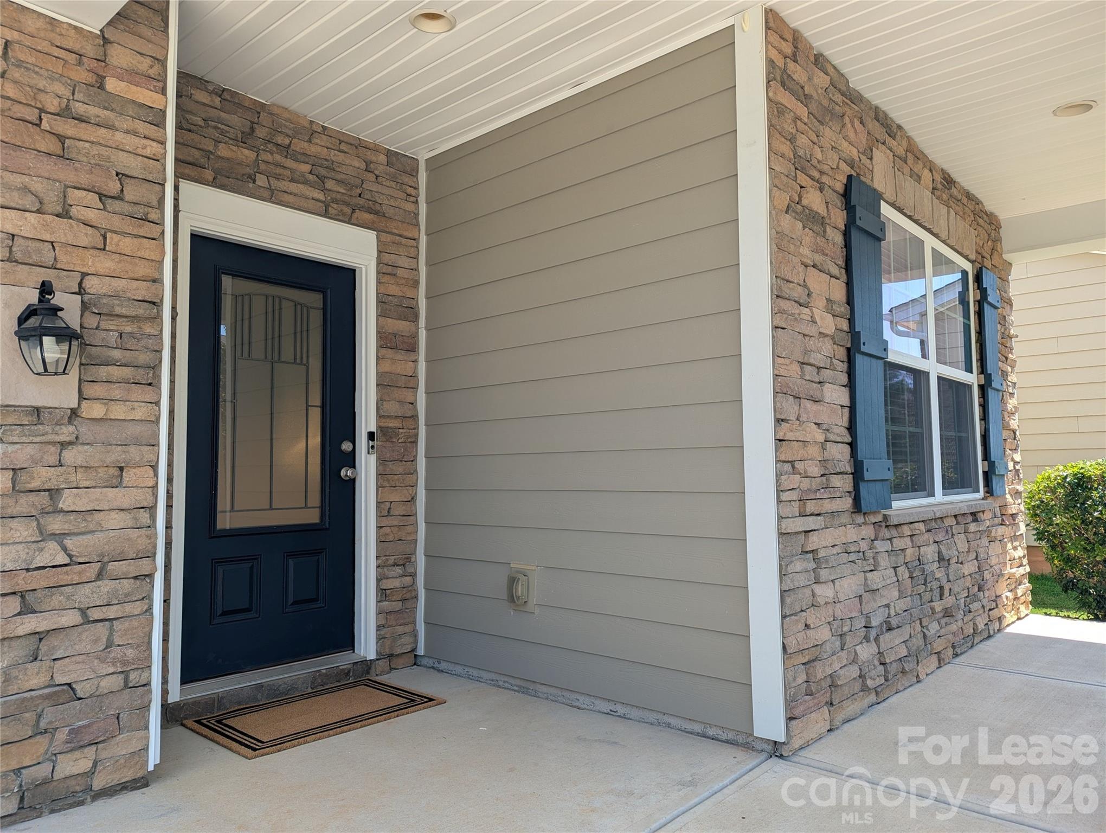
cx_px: 553
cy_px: 416
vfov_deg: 56.9
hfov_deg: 71.5
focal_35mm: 24
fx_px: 768
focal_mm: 6.81
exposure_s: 1/482
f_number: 1.85
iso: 41
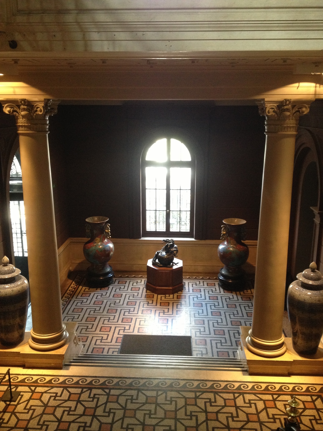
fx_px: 435
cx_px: 162
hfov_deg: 40.7
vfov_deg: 52.6
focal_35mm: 35
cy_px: 216
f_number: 2.4
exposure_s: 1/20
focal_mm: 4.28
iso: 250
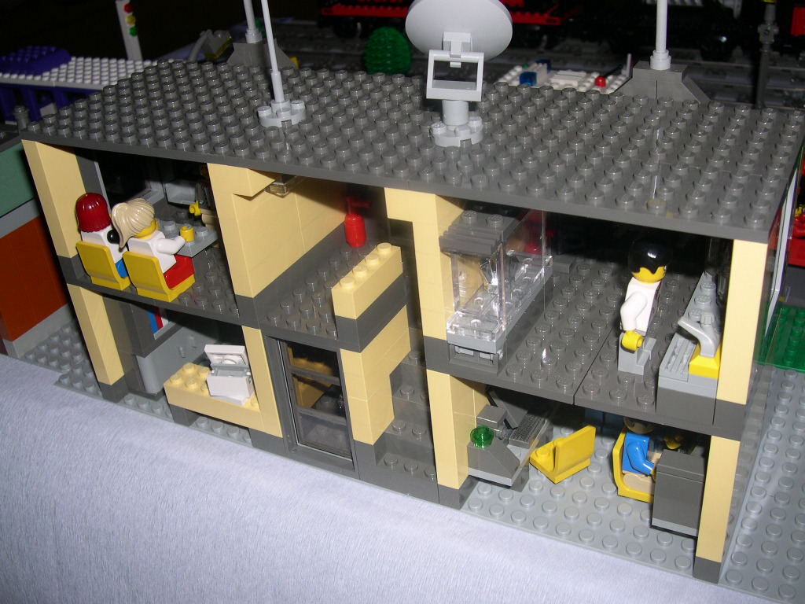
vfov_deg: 37.7
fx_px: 884
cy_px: 302
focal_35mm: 38
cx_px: 402
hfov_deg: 49.0
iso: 100
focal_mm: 8
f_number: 7.6
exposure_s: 1/60
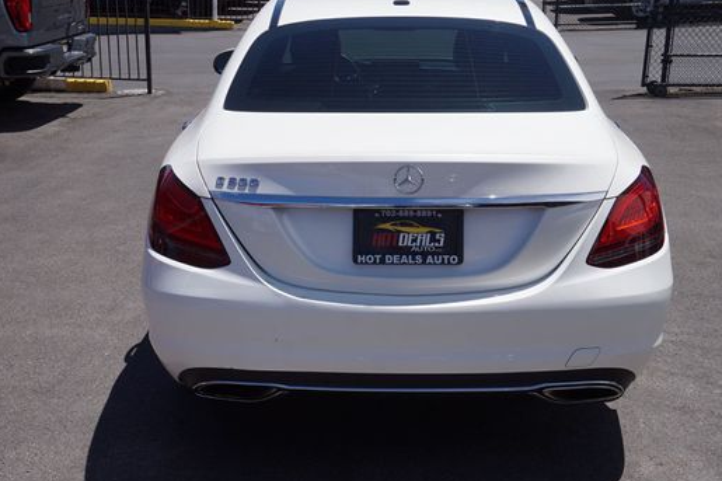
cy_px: 227
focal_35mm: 47
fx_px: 935
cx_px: 374
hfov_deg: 42.2
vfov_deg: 28.8
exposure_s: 1/250
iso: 100
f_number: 10
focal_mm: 25
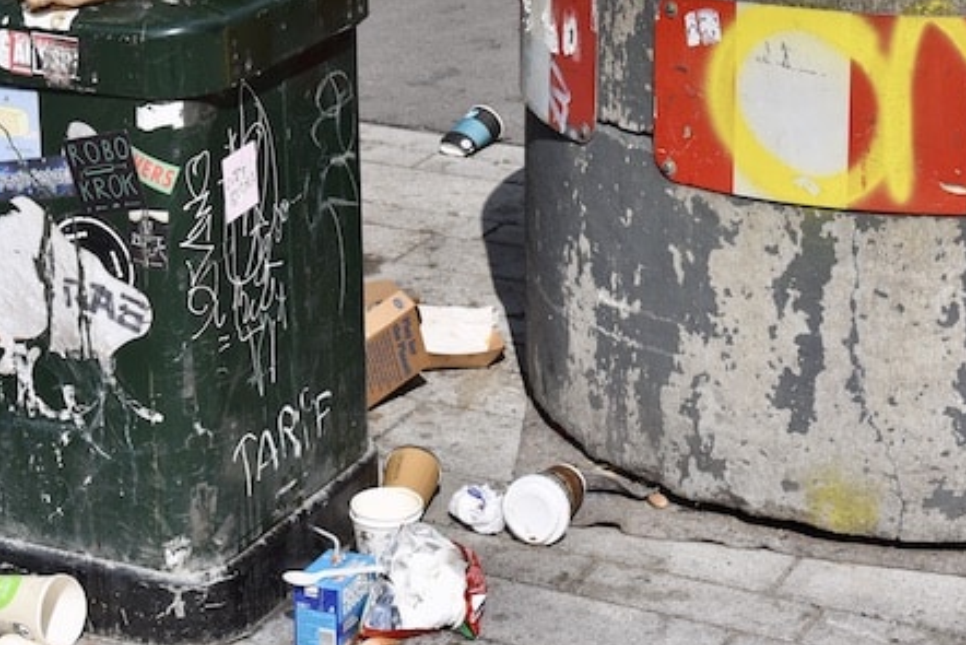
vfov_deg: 13.3
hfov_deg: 20.0
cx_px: 520
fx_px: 2738
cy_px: 4
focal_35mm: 102
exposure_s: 1/400
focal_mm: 44
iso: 200
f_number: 10
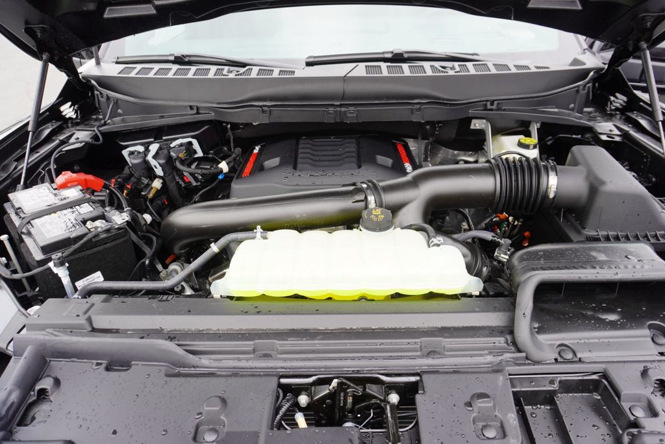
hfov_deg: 73.7
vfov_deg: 53.2
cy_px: 222
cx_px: 332
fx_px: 444
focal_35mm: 24
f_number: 5
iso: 100
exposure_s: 1/100
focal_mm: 16
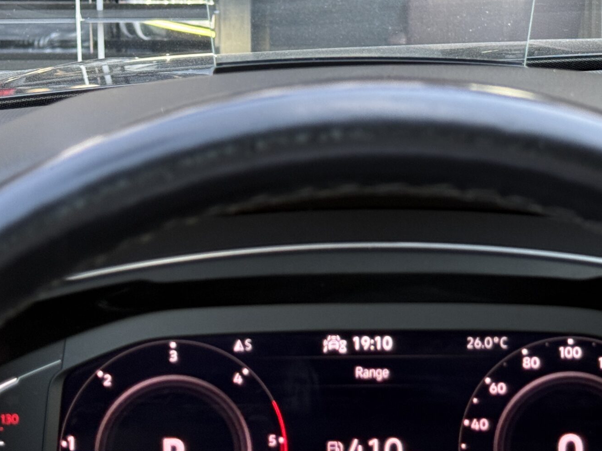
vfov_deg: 15.7
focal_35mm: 93
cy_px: 34
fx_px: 1617
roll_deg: -0.2
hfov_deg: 21.1
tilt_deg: -9.4
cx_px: 363
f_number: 1.78
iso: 80
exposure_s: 1/50
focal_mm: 6.76
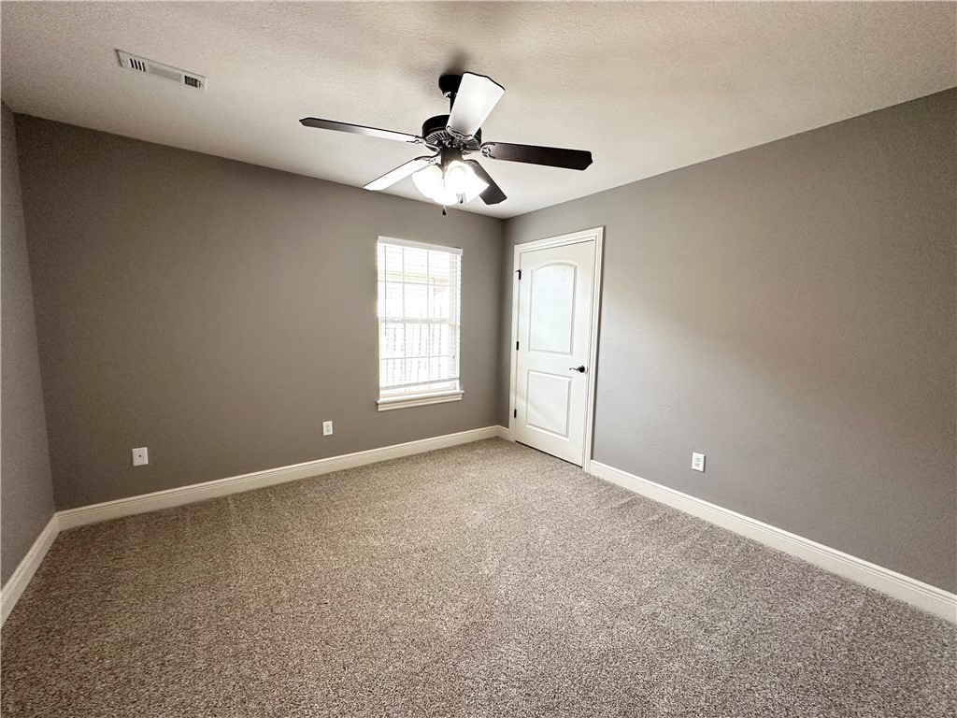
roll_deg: -1.3
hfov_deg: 102.1
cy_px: 359
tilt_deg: -6.6
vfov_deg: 85.7
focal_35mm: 14
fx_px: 387
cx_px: 478
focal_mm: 2.22
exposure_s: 1/99
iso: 160
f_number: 2.2
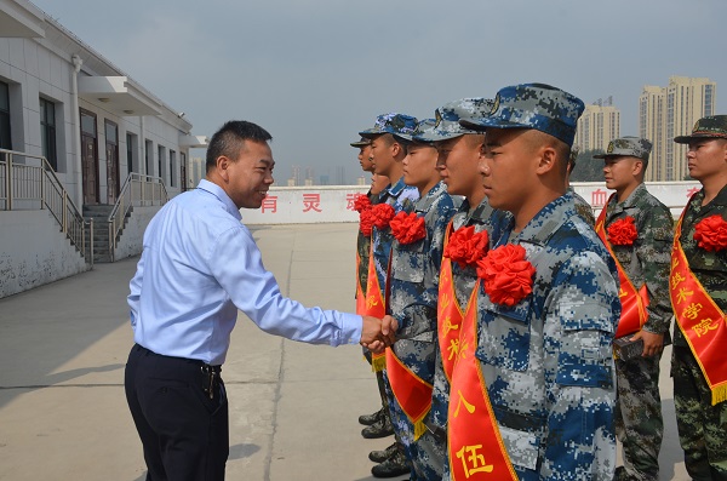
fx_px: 695
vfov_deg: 38.2
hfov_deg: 55.2
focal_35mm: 34
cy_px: 240
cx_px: 364
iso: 100
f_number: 8
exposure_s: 1/250
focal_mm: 23
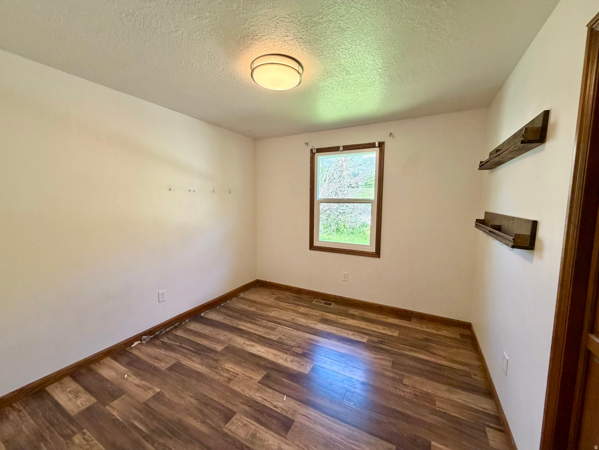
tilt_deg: -5.7
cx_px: 300
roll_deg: -0.2
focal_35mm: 14
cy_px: 225
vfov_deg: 85.7
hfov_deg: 102.1
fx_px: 242
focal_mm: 2.22
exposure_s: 1/121
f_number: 2.2
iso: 320
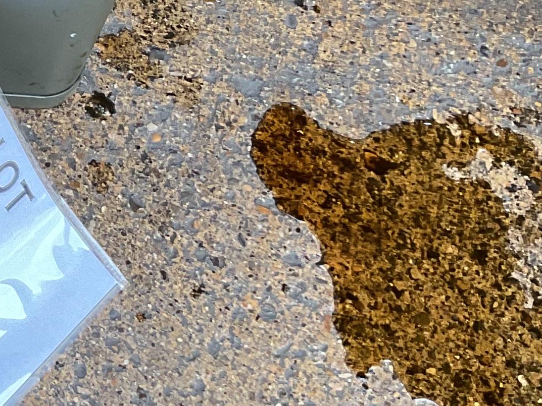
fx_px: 1707
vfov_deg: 12.9
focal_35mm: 109
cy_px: -187
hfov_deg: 15.7
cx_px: -407
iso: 40
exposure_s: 1/120
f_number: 1.8
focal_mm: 3
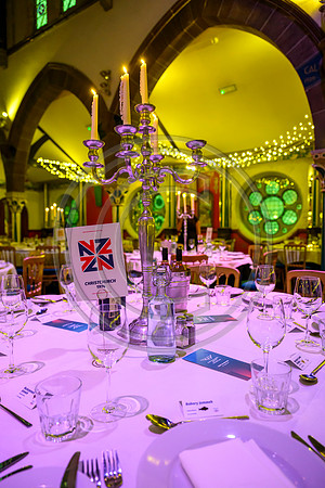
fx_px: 325
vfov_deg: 73.7
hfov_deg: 53.1
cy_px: 244
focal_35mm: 24
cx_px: 162
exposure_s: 1/200
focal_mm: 24
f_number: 3.2
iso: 3200
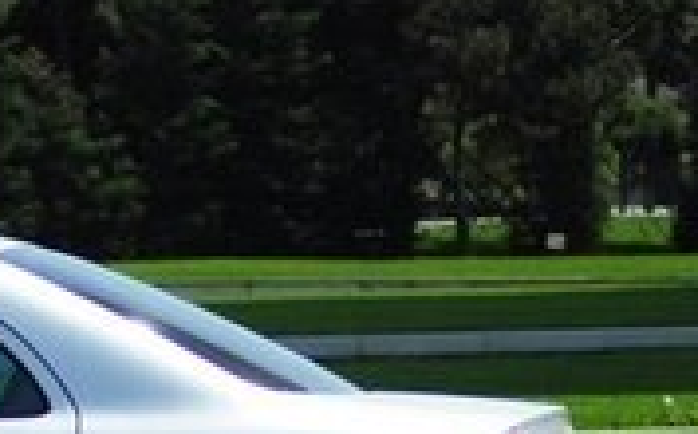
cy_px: 596
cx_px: -588
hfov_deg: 3.9
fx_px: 10292
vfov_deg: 2.4
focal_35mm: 542
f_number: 4.5
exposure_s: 1/1000
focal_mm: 95
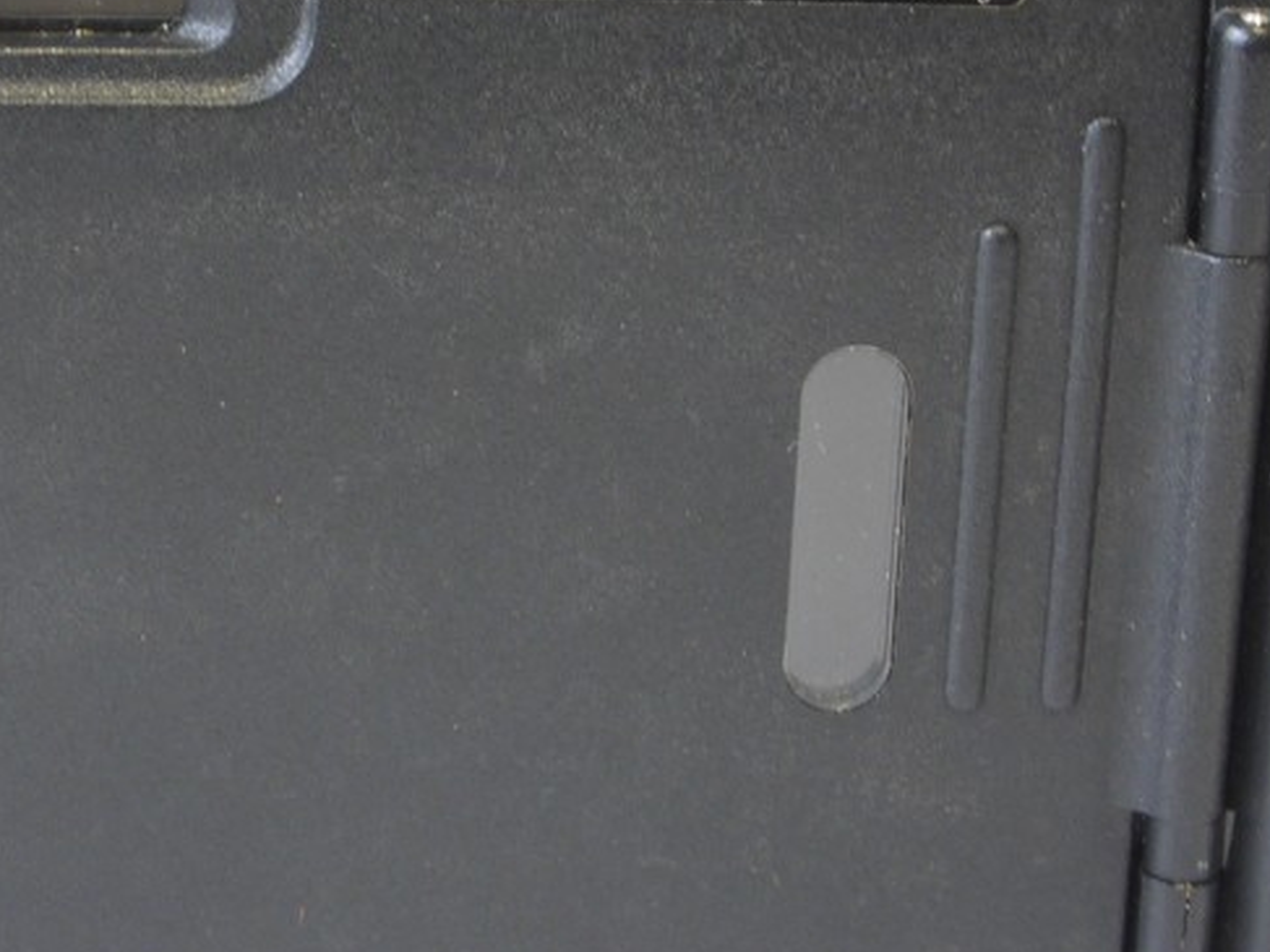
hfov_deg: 14.3
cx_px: 329
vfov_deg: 10.7
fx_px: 5062
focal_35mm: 138
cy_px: 282
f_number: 11
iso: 400
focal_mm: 28
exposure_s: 1/5
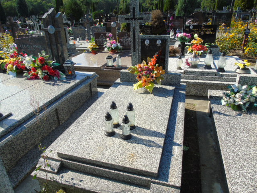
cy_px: 96
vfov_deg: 54.9
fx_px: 186
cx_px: 128
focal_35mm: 25
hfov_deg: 69.4
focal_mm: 4.4
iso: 80
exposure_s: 1/500
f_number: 3.4
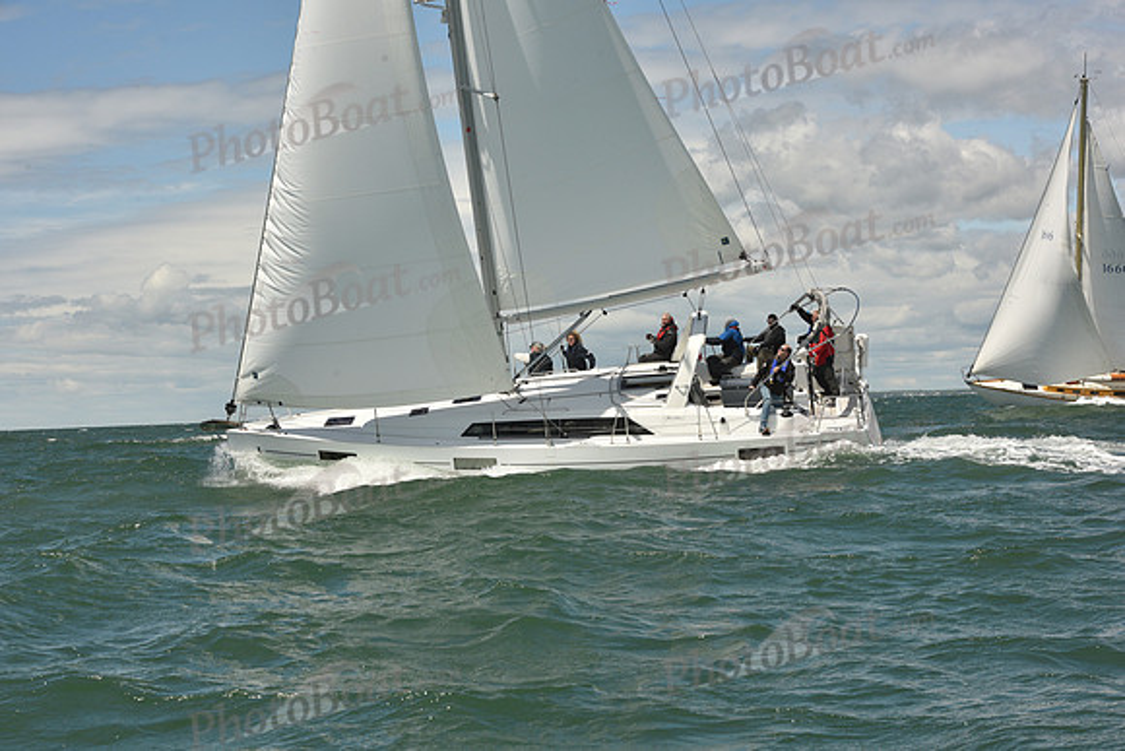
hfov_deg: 28.8
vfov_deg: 19.5
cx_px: 562
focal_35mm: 70
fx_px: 2188
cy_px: 376
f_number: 11
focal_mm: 70
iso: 320
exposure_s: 1/800
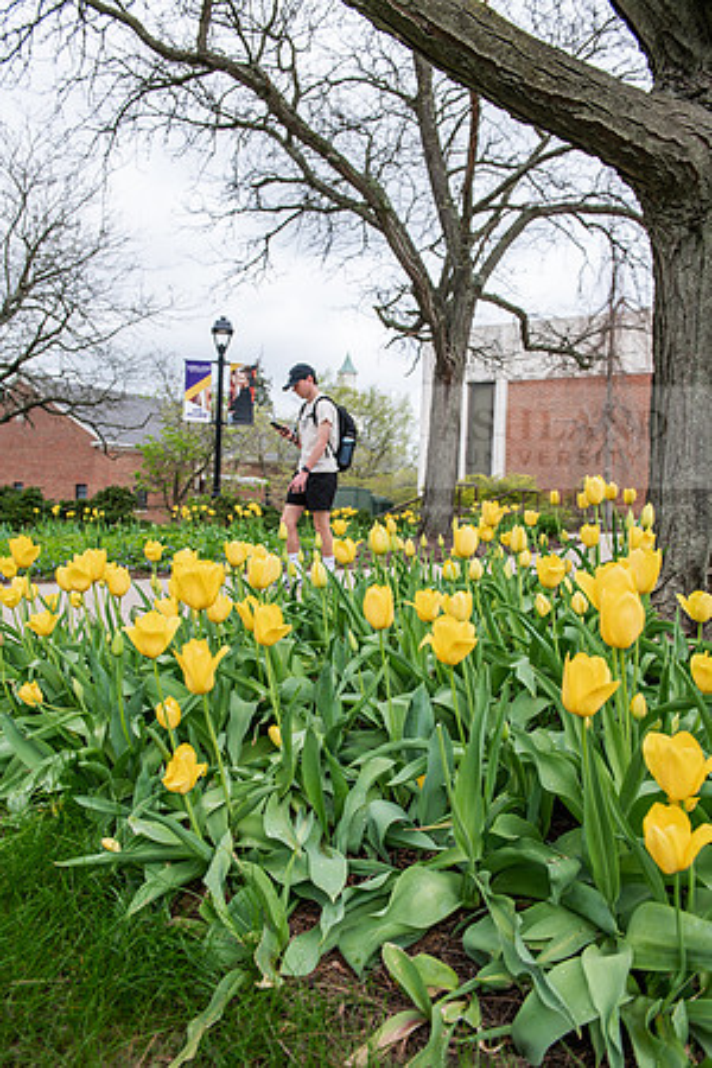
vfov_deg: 63.7
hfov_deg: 45.0
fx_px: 860
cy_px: 534
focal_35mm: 29
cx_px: 356
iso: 100
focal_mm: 29
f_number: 5
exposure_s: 1/250
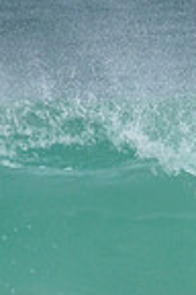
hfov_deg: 0.4
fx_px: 26237
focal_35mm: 3213
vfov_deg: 0.6
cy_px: 317
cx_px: 443
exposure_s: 1/2000
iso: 1250
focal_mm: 800
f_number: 11
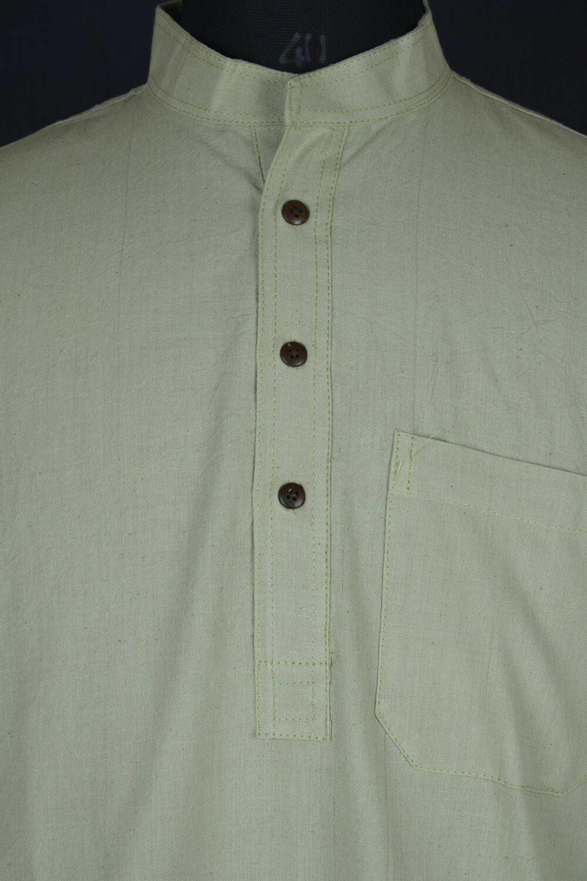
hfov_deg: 19.7
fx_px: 1687
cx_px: 294
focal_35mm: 69
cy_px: 440
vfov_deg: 29.2
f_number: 5.3
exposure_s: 1/30
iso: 100
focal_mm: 46
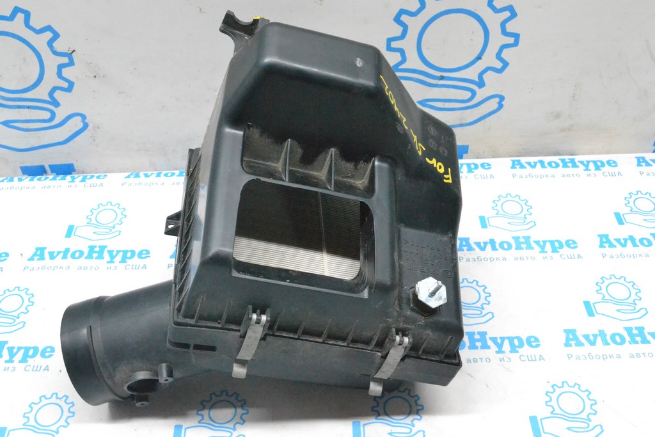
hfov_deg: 49.5
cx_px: 328
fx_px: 710
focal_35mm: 39
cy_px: 218
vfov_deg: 34.2
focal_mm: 26
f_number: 9
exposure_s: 1/160
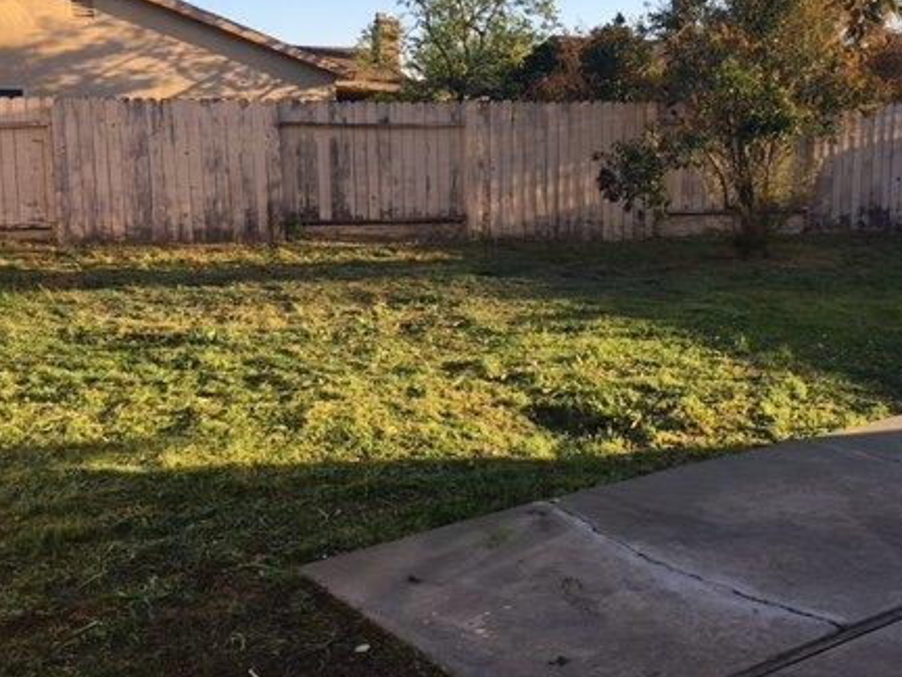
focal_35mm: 43
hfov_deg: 43.7
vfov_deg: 33.6
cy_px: 326
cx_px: 532
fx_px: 1120
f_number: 2.2
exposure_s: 1/427
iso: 25
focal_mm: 4.15
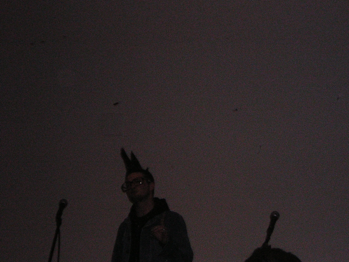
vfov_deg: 13.7
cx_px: 174
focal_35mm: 108
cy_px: 131
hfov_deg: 18.2
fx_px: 1089
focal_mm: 14.1
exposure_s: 1/60.1
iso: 200
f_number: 4.7
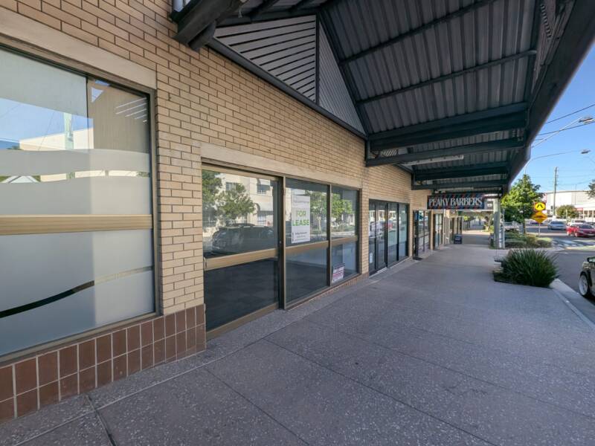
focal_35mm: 13
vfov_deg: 89.9
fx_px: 223
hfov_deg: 106.2
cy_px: 223
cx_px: 298
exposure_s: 1/566
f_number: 2.2
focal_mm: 1.95
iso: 37
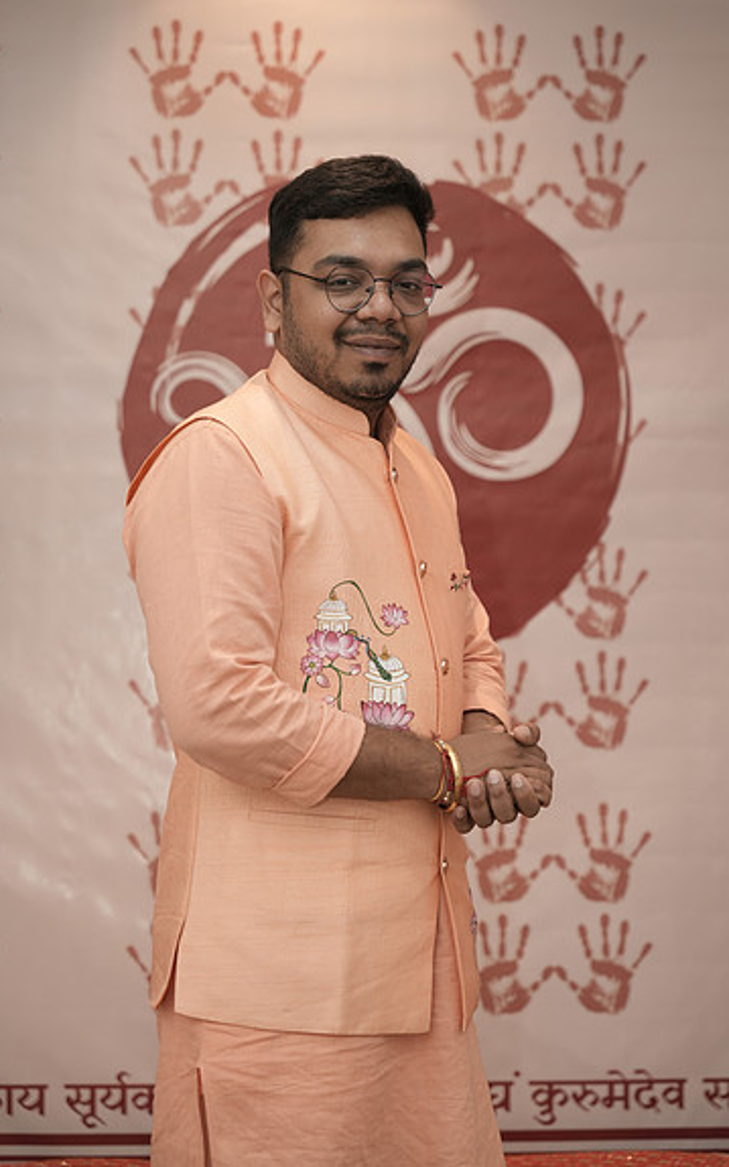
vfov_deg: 28.6
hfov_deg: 18.1
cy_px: 580
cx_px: 371
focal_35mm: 72
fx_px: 2290
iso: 500
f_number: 2.8
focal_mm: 70
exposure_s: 1/200
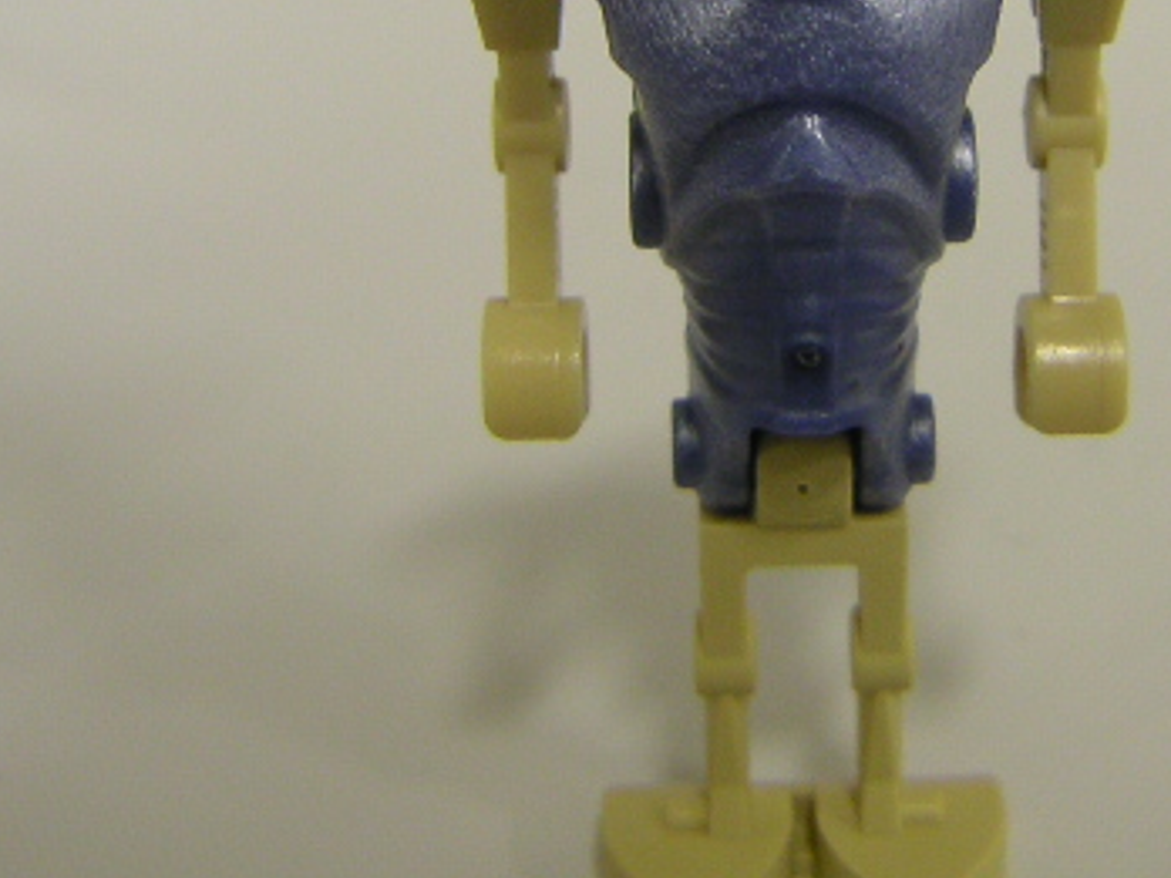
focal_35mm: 68
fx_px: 2300
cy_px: 313
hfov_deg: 28.4
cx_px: 787
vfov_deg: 21.6
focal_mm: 4.8
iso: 100
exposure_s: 1/10
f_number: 2.8
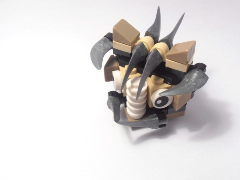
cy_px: 79
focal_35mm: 43
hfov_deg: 43.7
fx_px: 298
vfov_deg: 33.6
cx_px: 139
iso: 80
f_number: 3.9
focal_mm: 6.61
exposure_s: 1/60
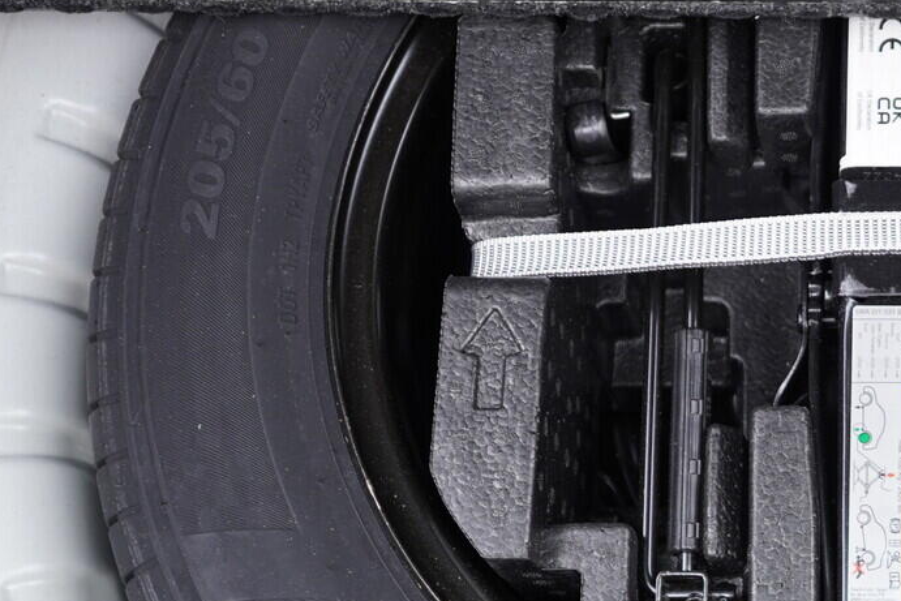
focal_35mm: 75
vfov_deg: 18.1
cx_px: 848
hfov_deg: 25.9
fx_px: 1877
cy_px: 422
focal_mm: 24
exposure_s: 1/40
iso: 250
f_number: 2.8
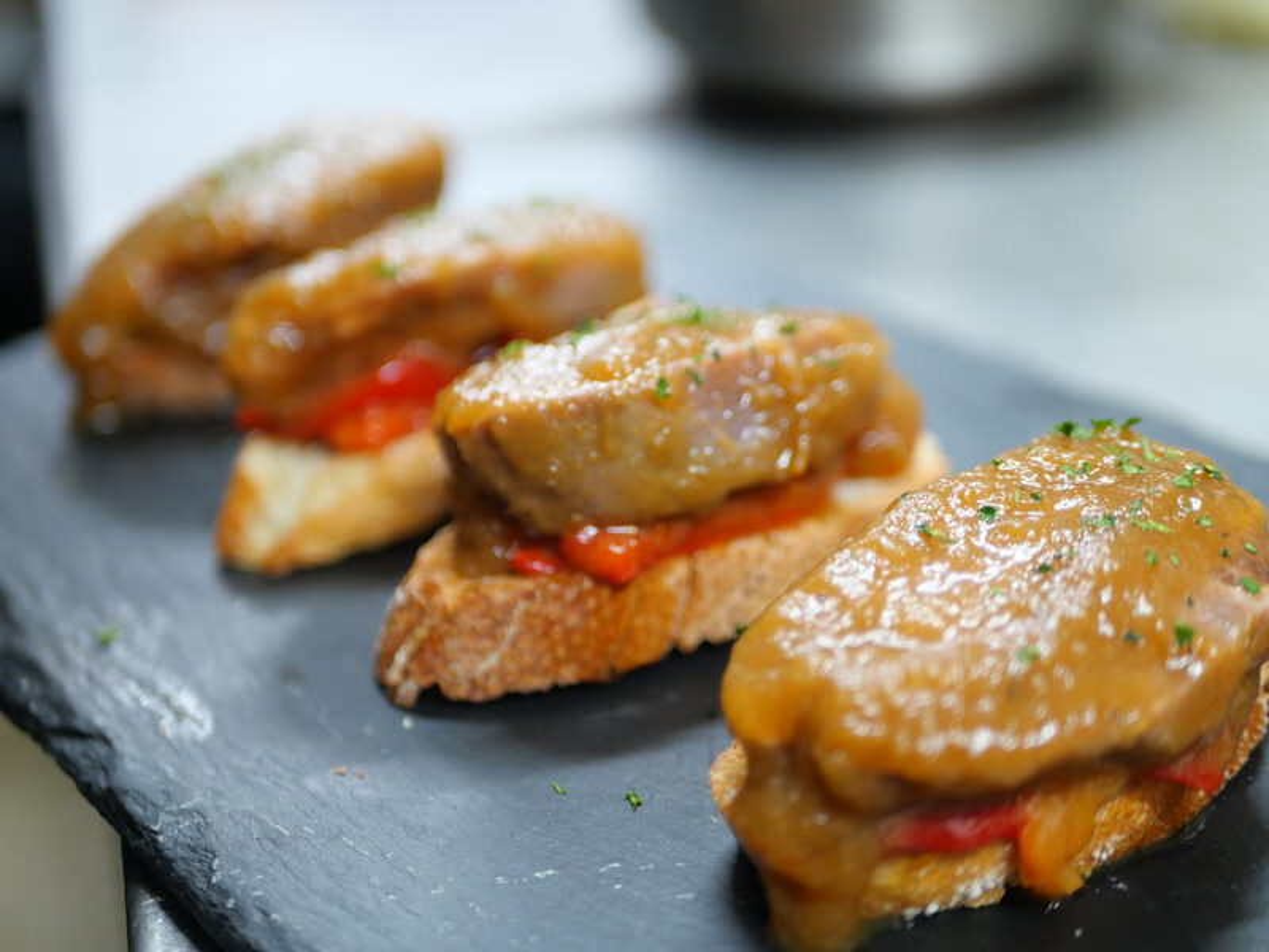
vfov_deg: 29.1
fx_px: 1833
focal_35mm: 50
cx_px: 634
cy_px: 476
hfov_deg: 38.2
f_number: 1.7
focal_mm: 25
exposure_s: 1/60
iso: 640
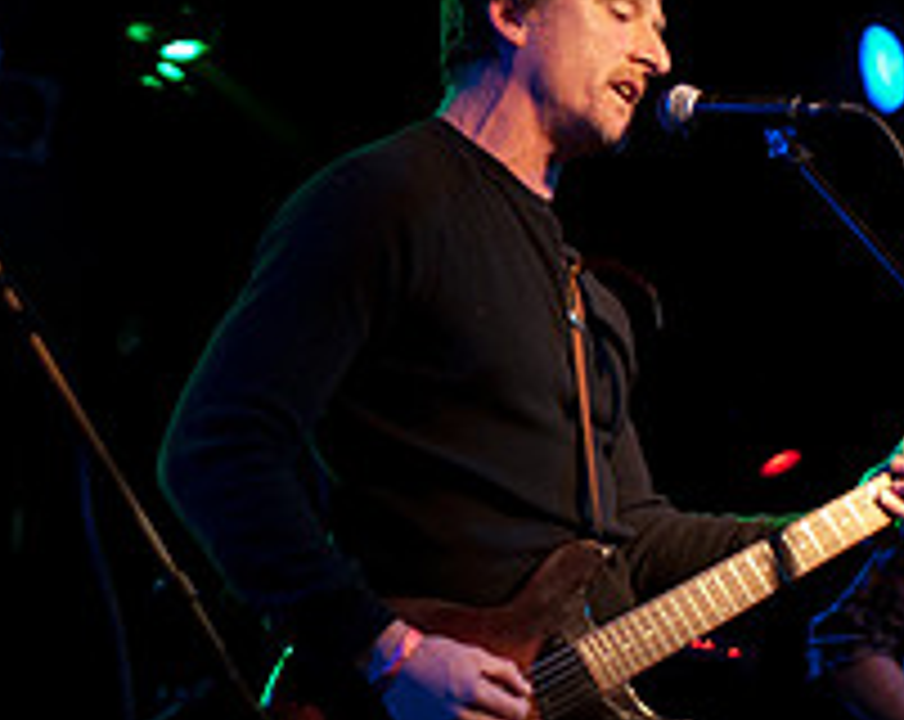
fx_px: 3258
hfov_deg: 15.6
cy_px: 268
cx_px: 90
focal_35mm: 122
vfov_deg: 12.6
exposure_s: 1/50
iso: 1000
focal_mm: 30
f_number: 1.6
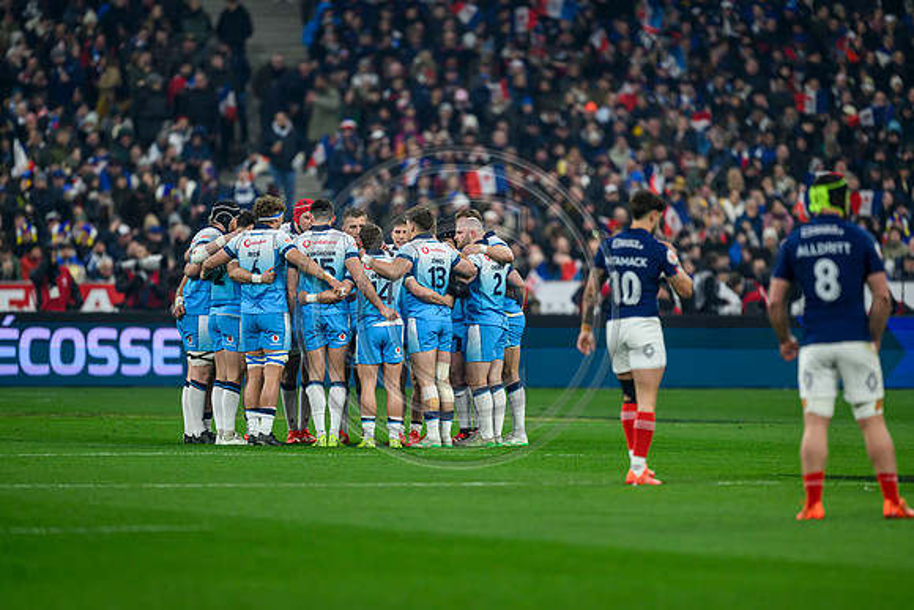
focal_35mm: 405
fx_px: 10273
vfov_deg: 3.4
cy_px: 305
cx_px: 457
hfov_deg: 5.1
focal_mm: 400
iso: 2000
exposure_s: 1/2500
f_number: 2.8
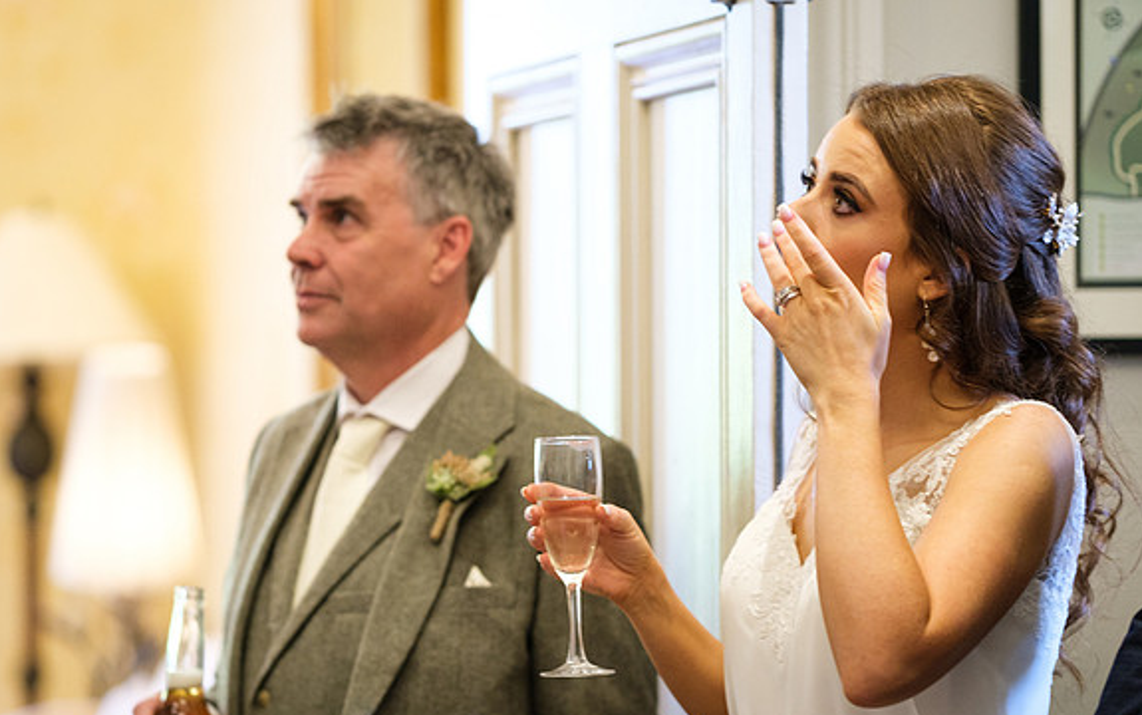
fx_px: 4484
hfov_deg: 14.5
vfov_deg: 9.1
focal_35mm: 144
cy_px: 381
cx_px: 548
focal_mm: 90
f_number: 2
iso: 2000
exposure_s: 1/160
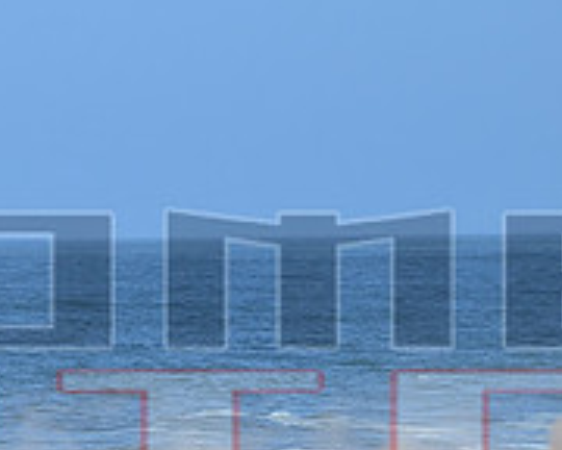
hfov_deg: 5.3
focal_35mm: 363
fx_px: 6038
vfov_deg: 4.3
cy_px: 359
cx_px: -187
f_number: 7.1
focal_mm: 80
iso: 200
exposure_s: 1/640
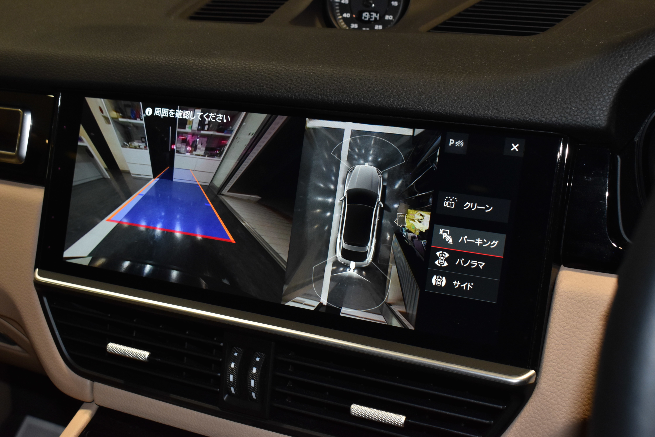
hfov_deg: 42.3
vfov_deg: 28.9
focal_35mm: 46
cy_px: 218
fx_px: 846
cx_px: 328
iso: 1100
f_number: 8
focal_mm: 31
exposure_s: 1/60
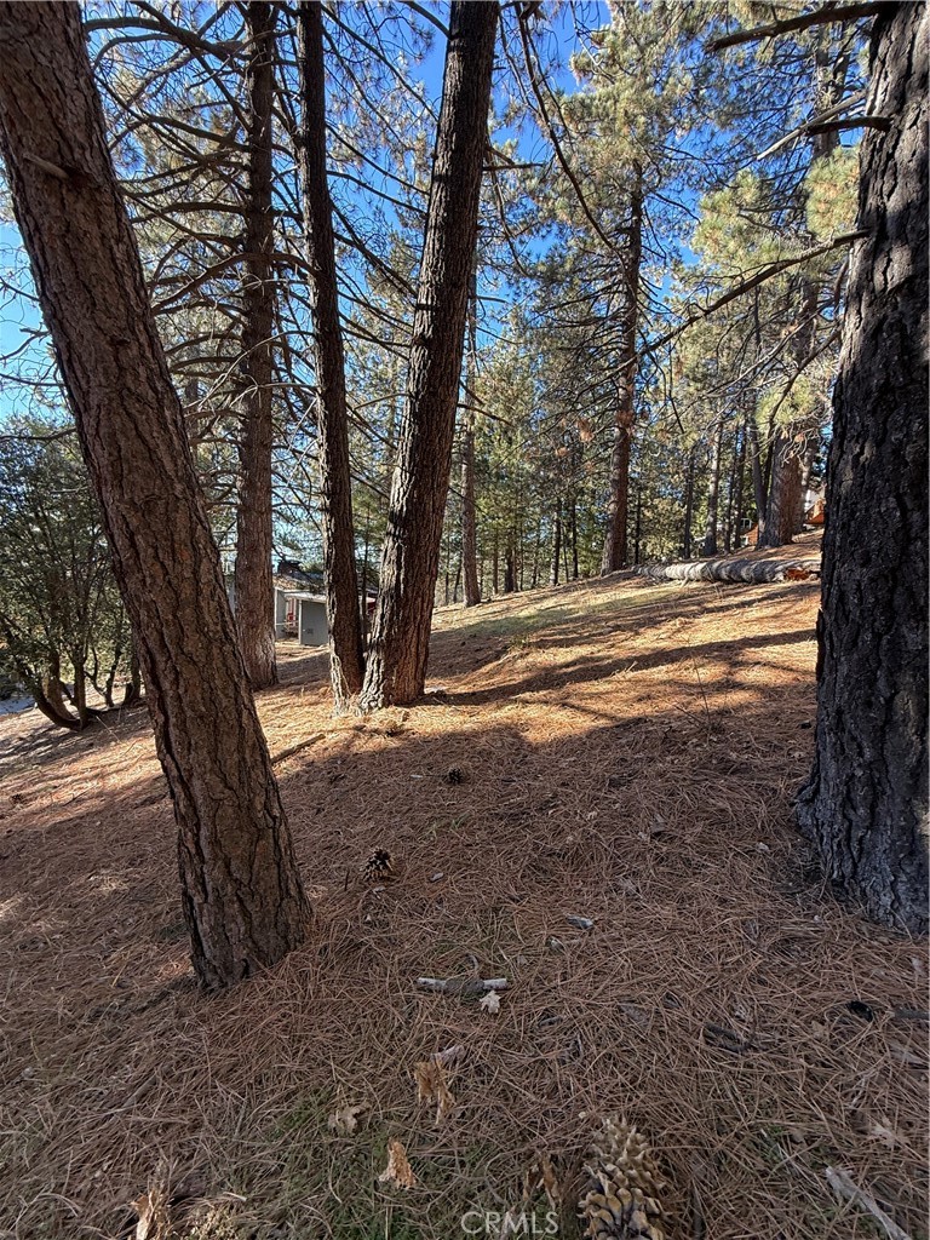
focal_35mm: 14
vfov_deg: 102.1
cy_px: 620
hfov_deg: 85.7
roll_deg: -3.2
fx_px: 502
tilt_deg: -5.3
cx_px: 465
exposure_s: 1/132
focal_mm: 2.22
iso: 50
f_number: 2.2
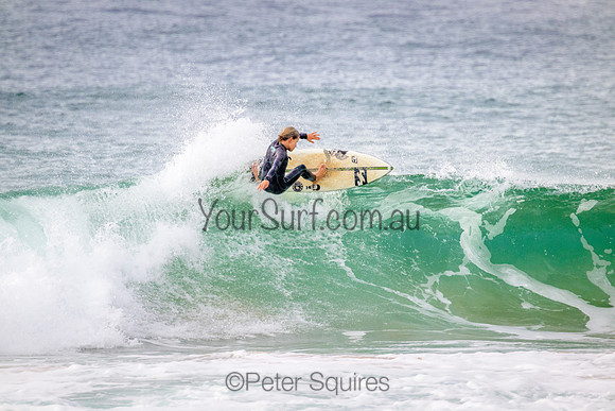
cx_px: 308
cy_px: 206
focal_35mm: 800
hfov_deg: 2.6
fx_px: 13669
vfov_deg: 1.7
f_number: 11
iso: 2000
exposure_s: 1/2000
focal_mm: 800
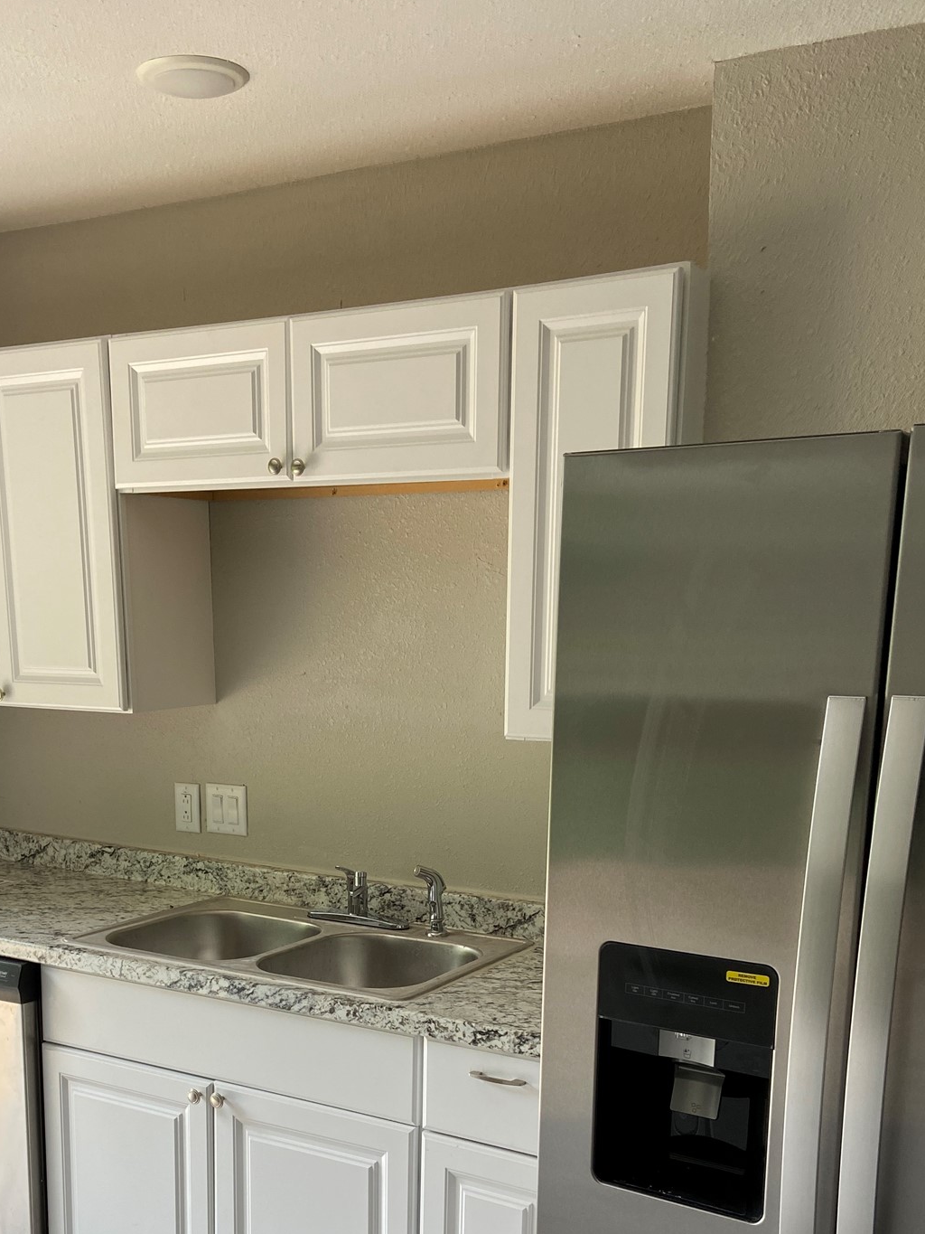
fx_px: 1389
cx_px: 364
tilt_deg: -12.0
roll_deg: +0.0
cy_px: 890
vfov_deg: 46.5
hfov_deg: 36.7
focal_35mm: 39
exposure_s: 1/122
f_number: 1.8
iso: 64
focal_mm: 4.25
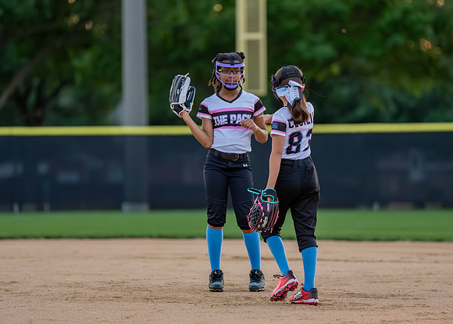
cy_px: 152
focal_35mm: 275
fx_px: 3543
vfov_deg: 5.2
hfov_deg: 7.3
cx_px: 234
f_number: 2.8
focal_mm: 200
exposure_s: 1/2000
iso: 1600
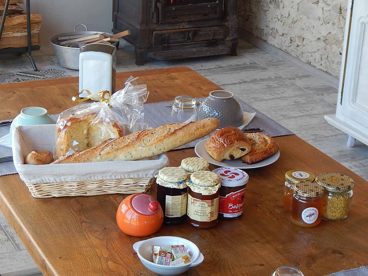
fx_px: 914
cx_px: 184
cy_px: 138
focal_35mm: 86
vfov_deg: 17.2
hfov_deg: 22.8
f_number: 4.3
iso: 160
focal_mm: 15.3
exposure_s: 1/30
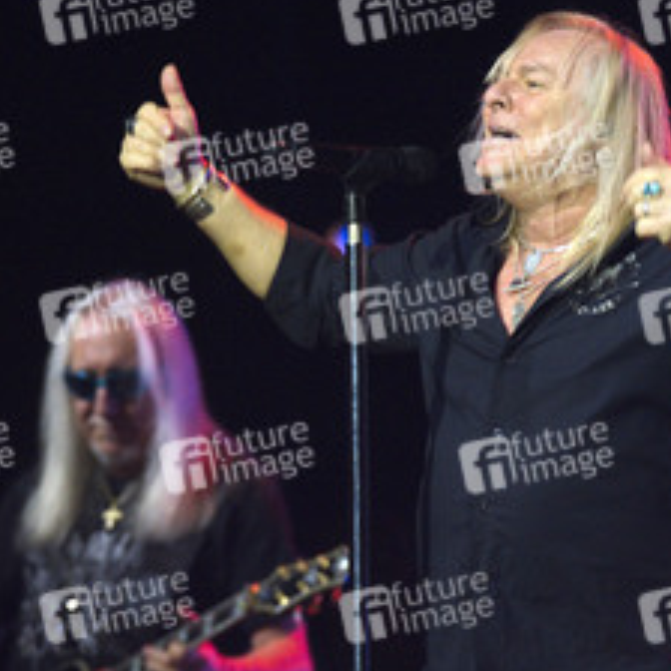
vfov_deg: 4.1
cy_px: 383
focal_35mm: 426
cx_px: 455
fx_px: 9342
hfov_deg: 4.1
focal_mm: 250
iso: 3200
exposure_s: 1/160
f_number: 4
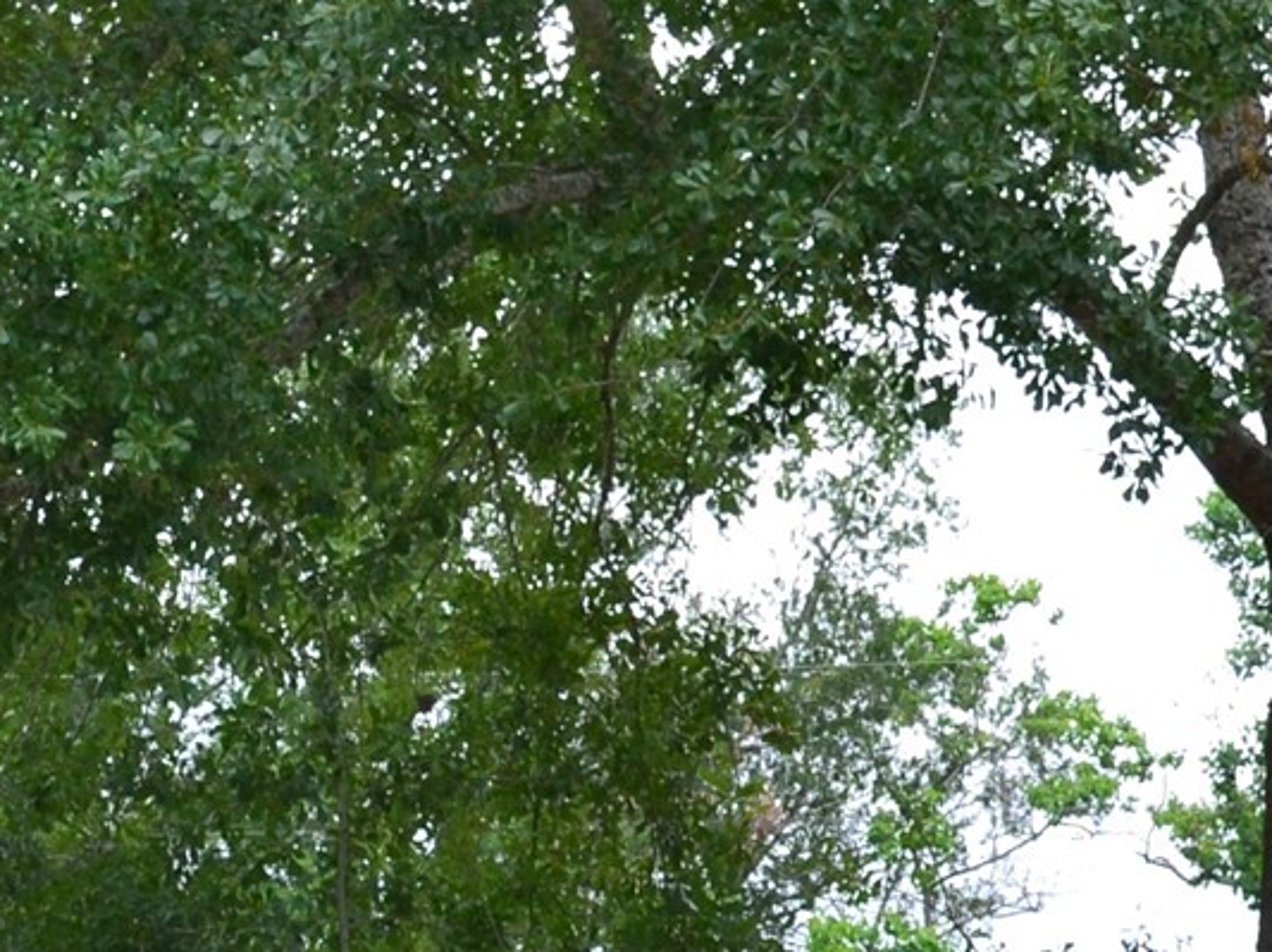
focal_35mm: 200
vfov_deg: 7.3
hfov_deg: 9.9
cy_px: 1575
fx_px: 7344
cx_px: 387
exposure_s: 1/200
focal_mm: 34
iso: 400
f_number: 10
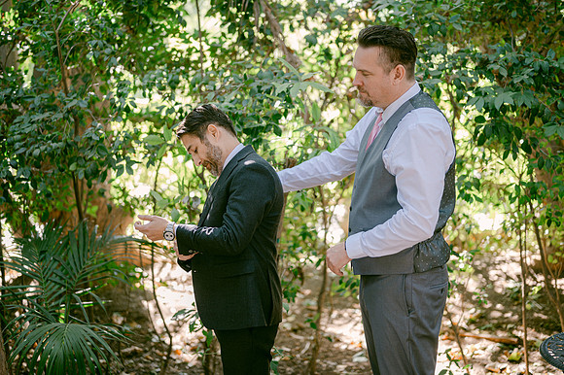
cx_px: 282
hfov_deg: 39.6
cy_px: 188
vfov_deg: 27.0
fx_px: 783
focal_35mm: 50
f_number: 1.8
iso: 180
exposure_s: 1/125
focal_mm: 50
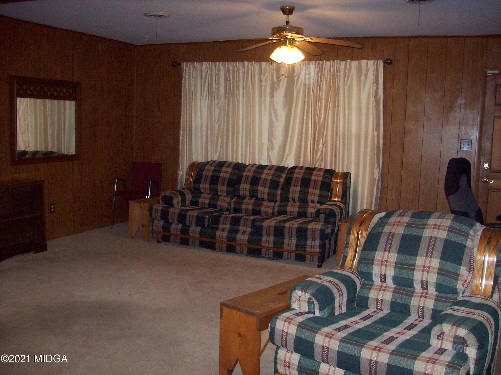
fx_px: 521
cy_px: 188
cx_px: 250
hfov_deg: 51.4
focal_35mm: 36
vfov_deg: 39.6
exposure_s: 1/64
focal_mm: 6
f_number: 2.7
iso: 140
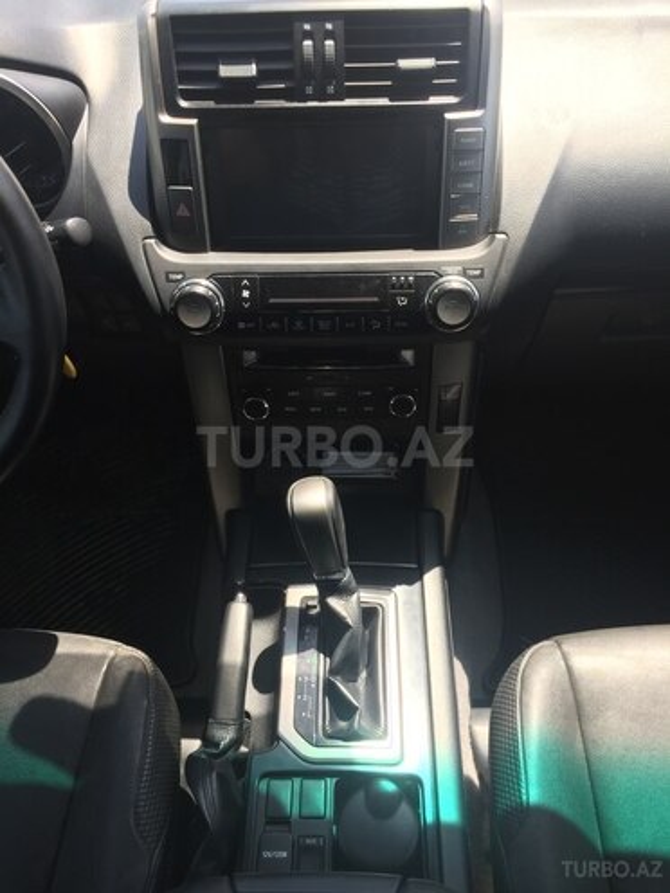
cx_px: 335
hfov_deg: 48.2
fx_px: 748
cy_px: 446
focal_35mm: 29
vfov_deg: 61.7
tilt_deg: -51.1
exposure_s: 1/223
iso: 32
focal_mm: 4.15
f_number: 2.2
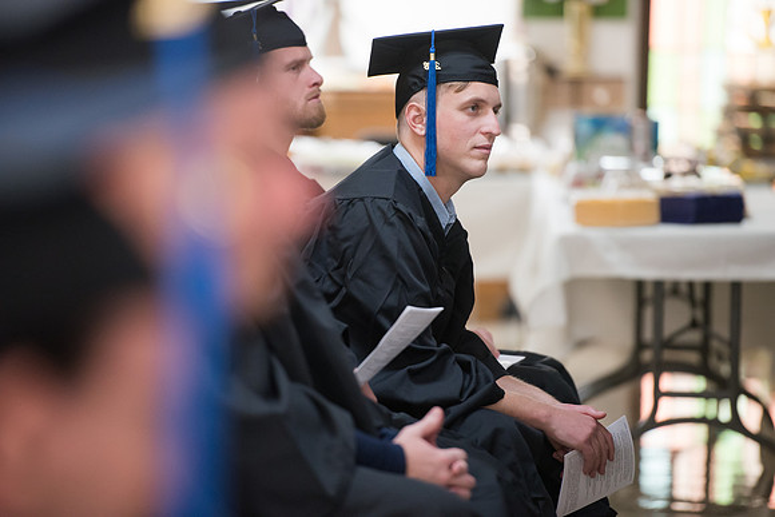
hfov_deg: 10.3
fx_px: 4306
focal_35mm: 200
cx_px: 388
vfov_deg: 6.9
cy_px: 258
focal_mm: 200
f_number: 2.8
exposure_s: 1/200
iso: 2500
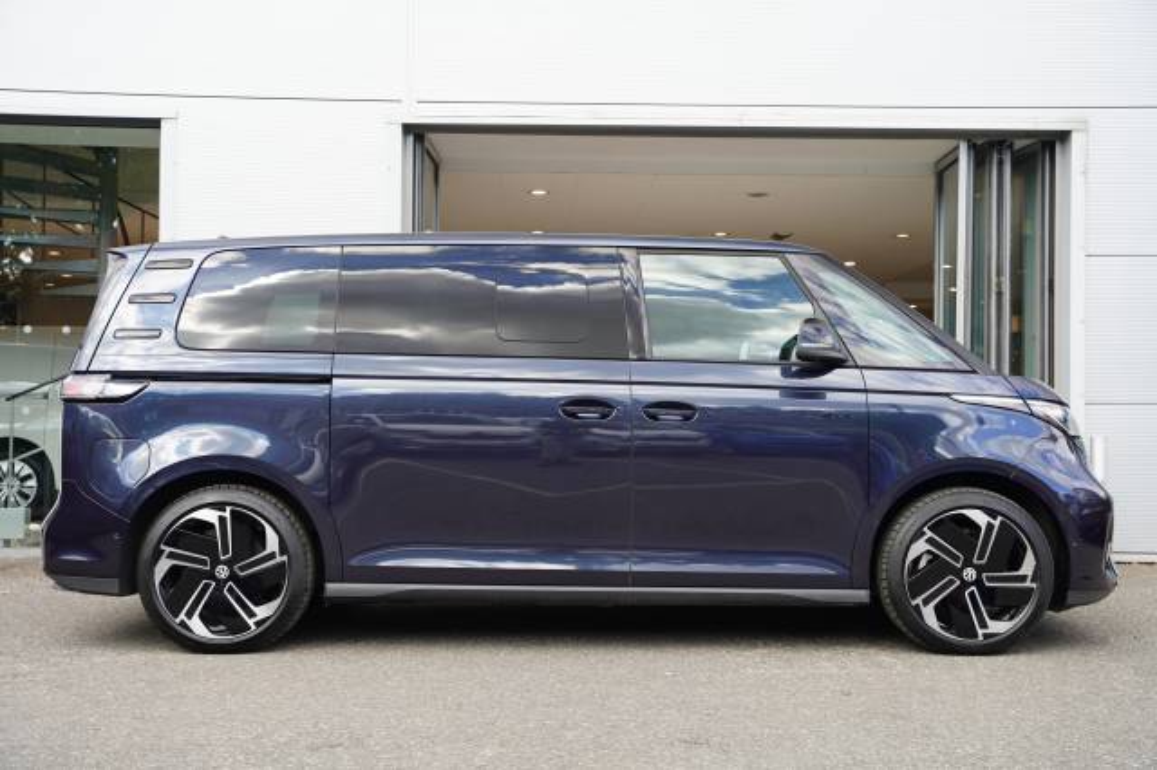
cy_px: 385
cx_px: 578
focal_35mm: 46
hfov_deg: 43.0
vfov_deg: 29.4
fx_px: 1468
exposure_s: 1/80
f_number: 4.5
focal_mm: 45.7
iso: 100
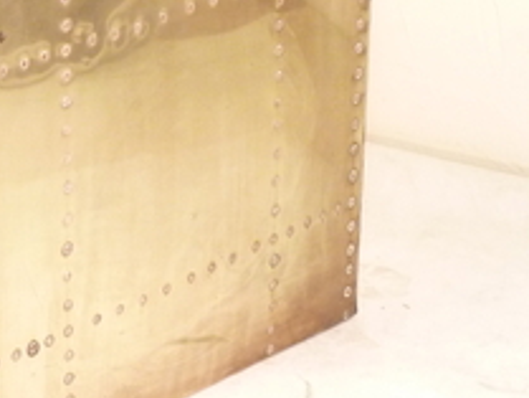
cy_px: 122
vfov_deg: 10.7
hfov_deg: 14.1
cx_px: 10
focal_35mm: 138
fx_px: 2110
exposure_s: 1/8
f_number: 3.8
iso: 400
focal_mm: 7.9
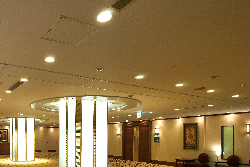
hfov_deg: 60.3
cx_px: 51
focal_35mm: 28
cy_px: 128
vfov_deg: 44.6
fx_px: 194
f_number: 9
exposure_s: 1/4
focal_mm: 17
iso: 400
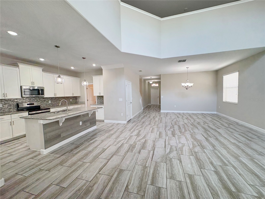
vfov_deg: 85.7
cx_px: 132
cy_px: 100
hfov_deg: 102.1
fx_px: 107
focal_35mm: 14
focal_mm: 2.22
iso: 160
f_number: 2.2
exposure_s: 1/120
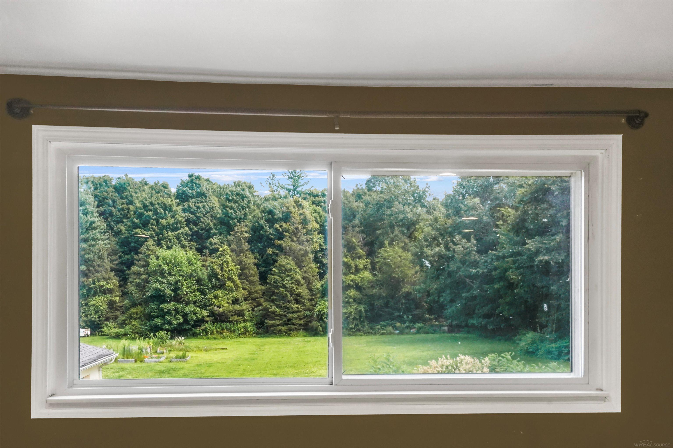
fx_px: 673
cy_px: 224
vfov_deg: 36.9
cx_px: 336
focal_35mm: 36
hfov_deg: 53.1
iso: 6400
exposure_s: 1/2
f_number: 20
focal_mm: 24
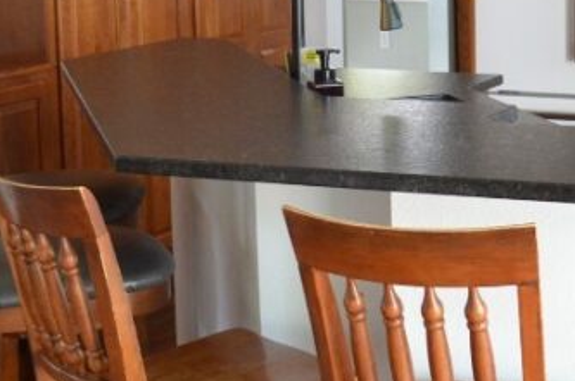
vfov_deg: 16.1
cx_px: 661
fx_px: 1324
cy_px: 9
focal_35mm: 83
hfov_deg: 22.8
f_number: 3.5
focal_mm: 18
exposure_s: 1/30
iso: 1100
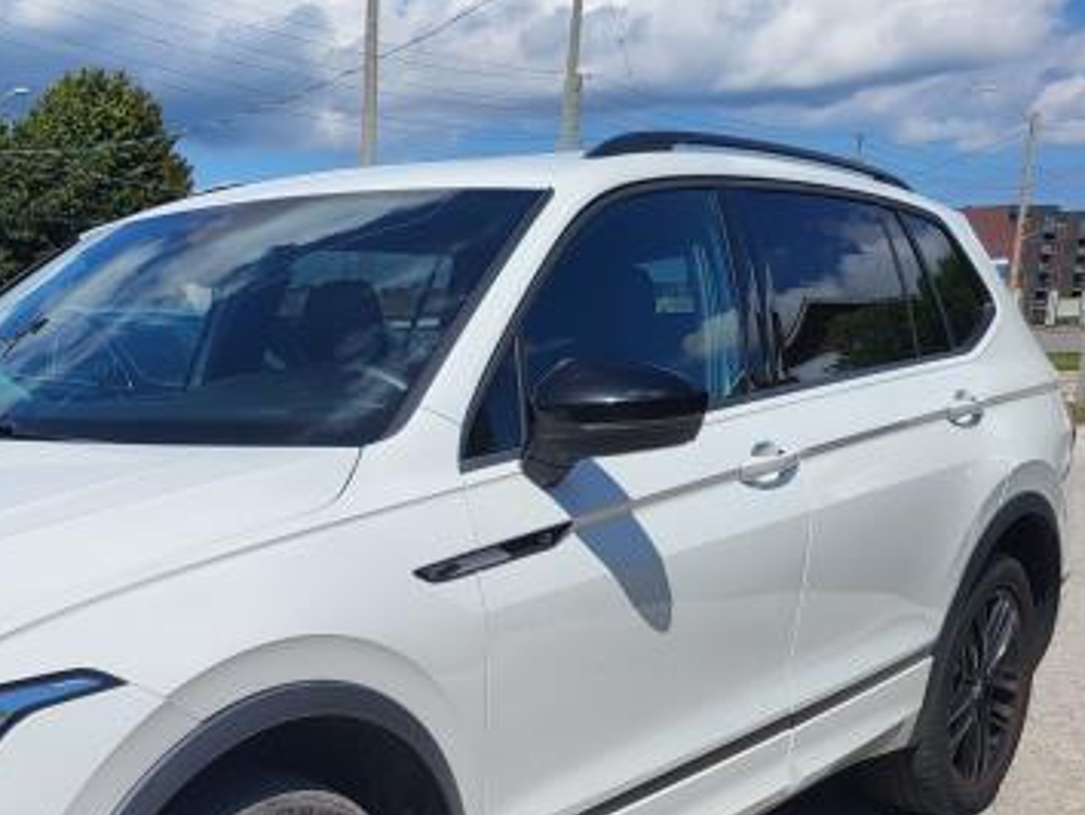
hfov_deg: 38.3
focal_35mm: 47
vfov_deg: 29.7
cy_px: 729
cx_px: 162
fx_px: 1474
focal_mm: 5.4
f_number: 1.8
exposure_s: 1/5271
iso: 40
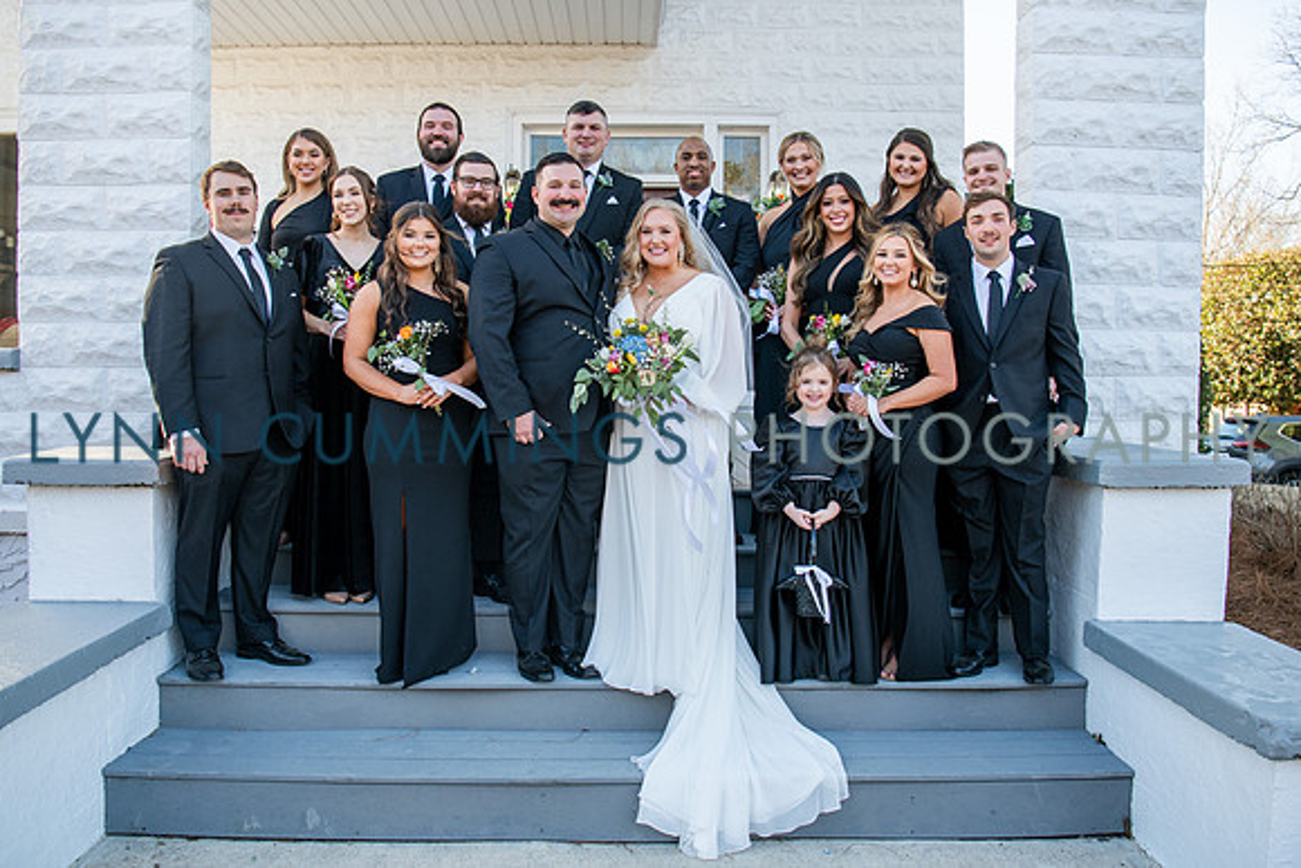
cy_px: 410
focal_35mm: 27
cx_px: 648
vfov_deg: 47.2
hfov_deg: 66.4
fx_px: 993
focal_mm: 24
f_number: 3.5
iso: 250
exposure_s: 1/400
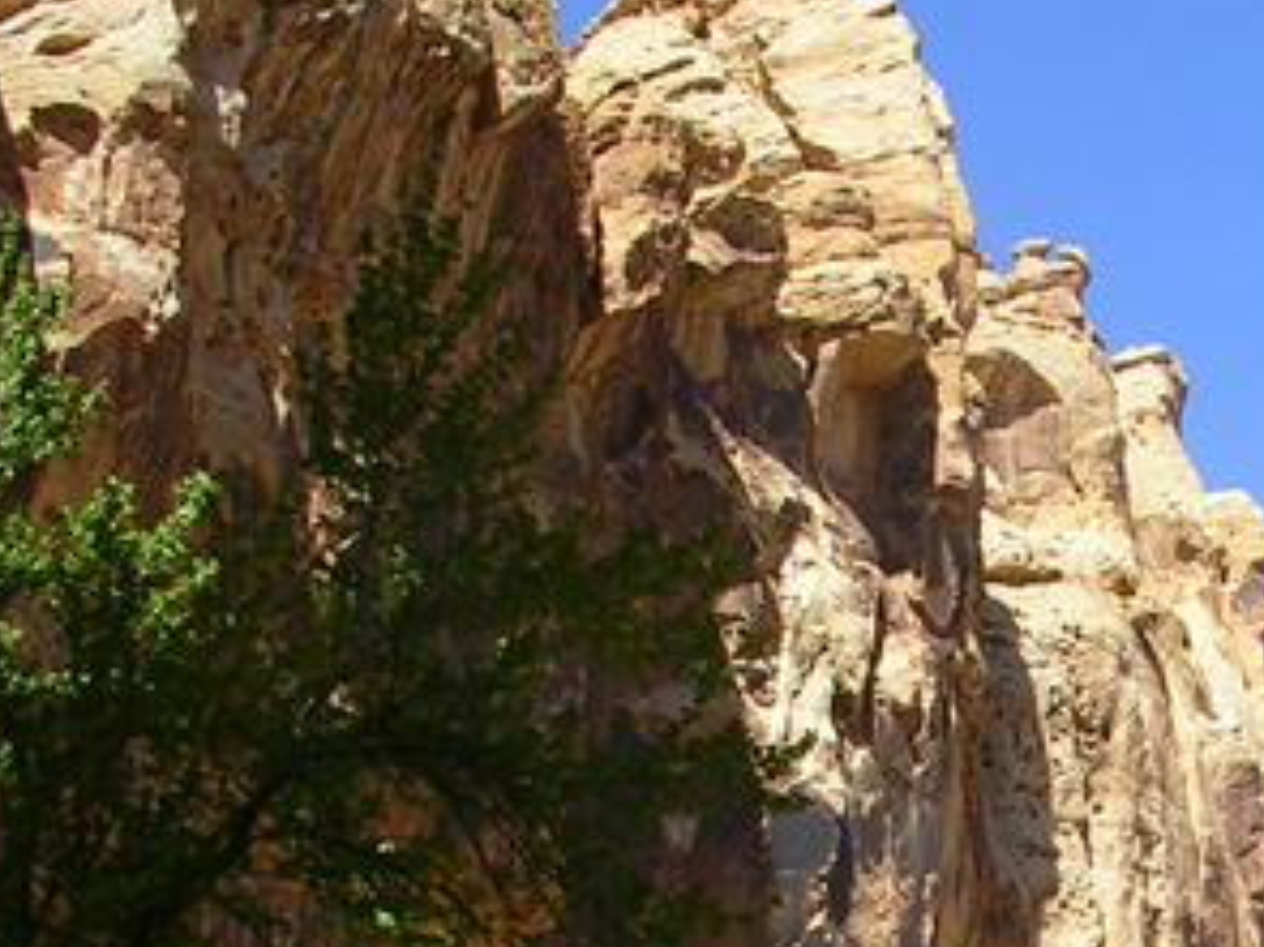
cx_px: 1320
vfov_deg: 13.9
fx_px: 3760
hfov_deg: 18.5
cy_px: 1127
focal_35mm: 103
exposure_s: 1/244
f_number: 5.6
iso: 50
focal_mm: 5.8
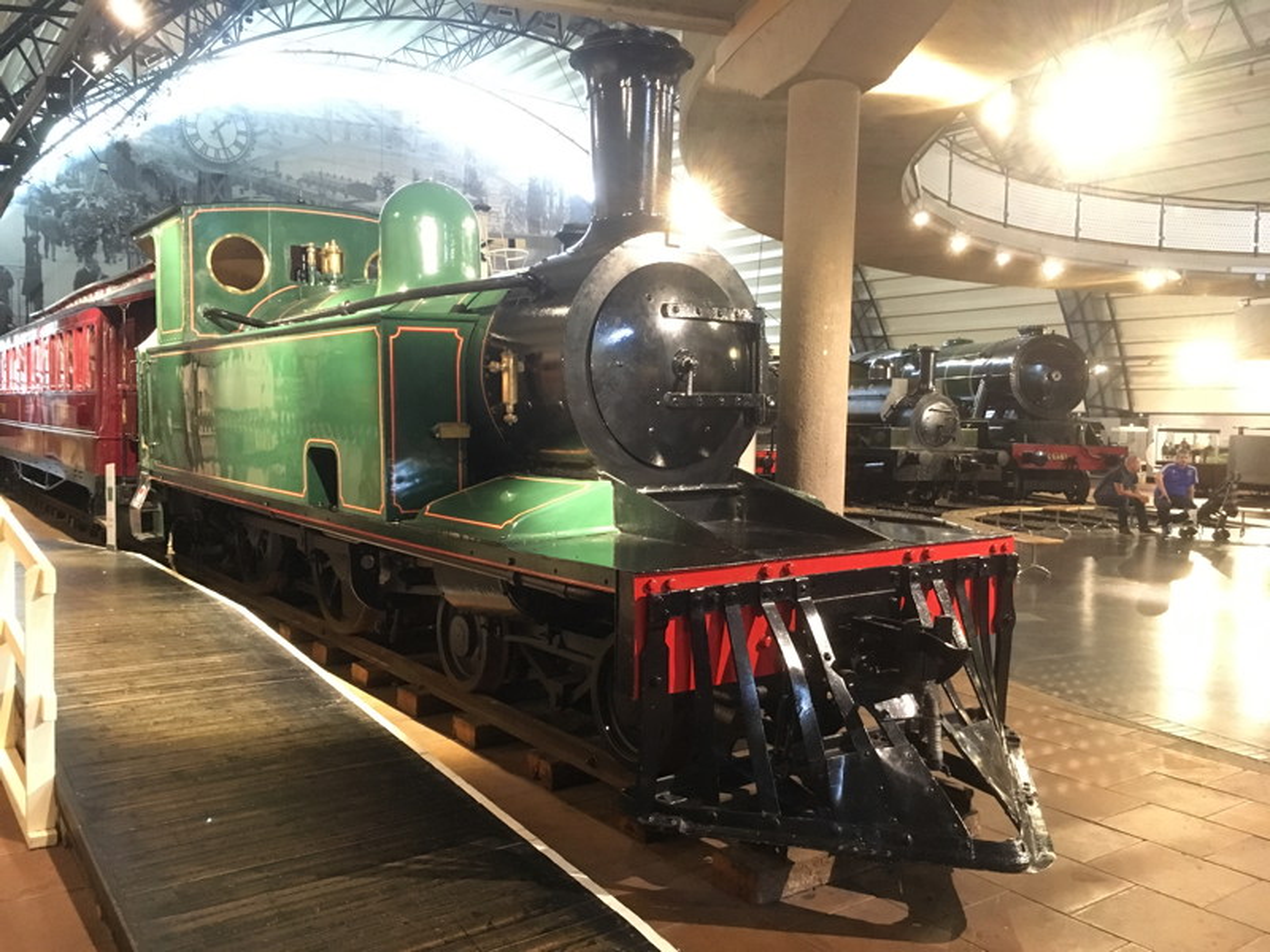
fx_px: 1064
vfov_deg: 48.2
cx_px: 635
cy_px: 476
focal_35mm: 29
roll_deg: -2.0
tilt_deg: -4.6
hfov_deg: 61.7
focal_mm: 4.15
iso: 320
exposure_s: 1/17
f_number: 2.2
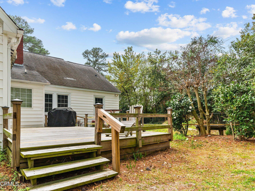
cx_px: 124
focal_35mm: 22
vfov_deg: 61.1
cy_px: 96
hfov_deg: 76.4
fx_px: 162
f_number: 8
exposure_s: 1/125
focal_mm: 20
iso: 250
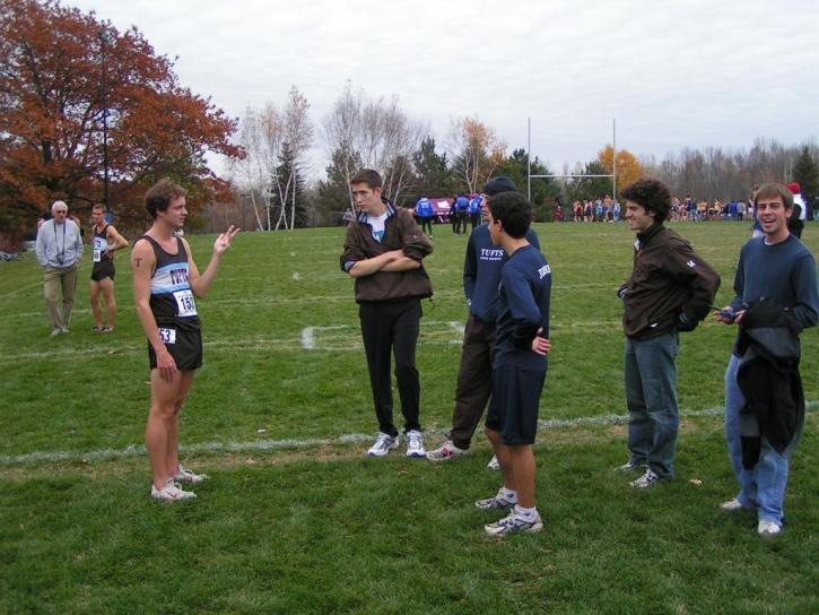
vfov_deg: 37.7
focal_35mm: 38
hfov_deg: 49.0
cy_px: 308
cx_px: 410
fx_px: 899
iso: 50
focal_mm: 5.8
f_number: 2.8
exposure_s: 1/125
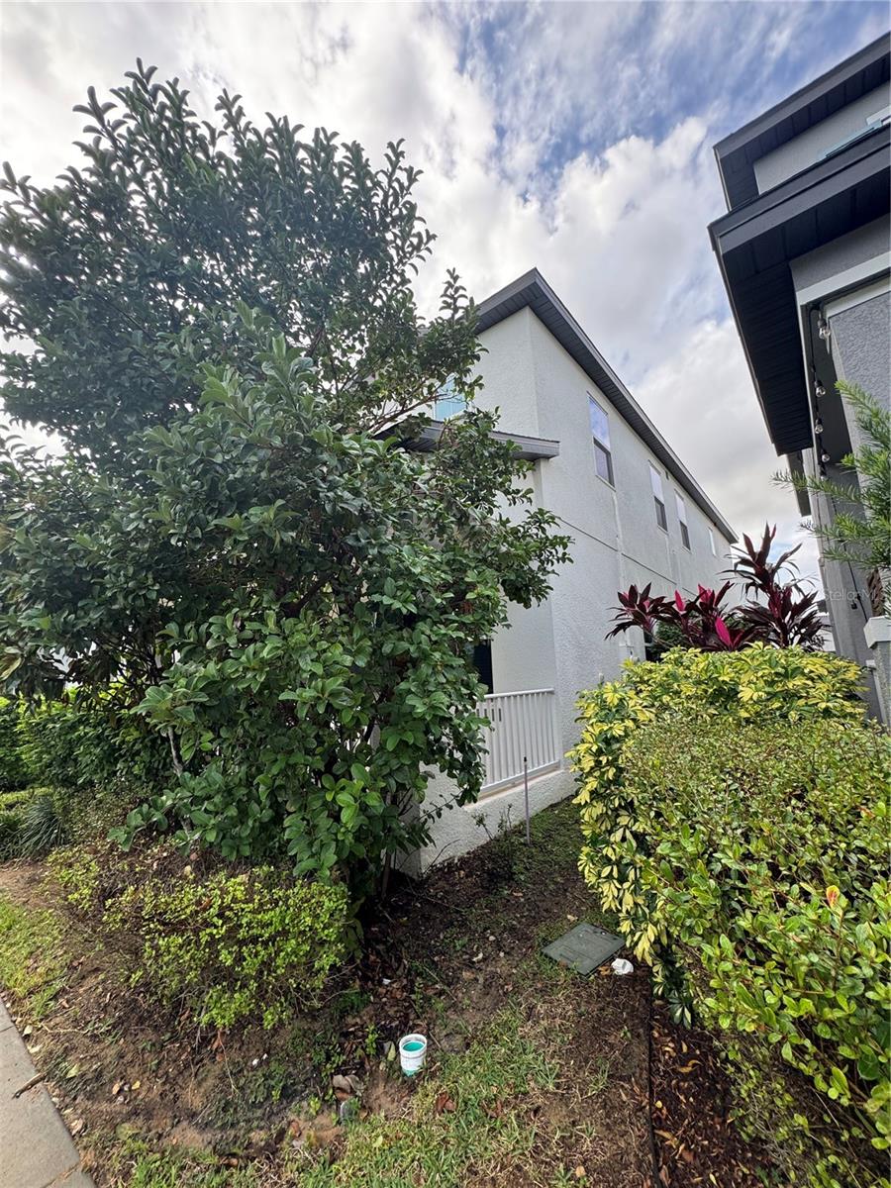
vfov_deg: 102.1
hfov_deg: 85.7
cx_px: 446
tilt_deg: +11.9
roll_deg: +1.6
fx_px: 480
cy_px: 594
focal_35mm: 14
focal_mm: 2.22
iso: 40
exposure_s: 1/253
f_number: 2.2
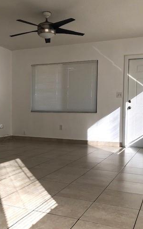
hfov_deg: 32.7
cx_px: 62
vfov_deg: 50.3
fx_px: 243
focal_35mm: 39
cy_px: 126
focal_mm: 3.99
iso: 20
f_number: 1.8
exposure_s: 1/270
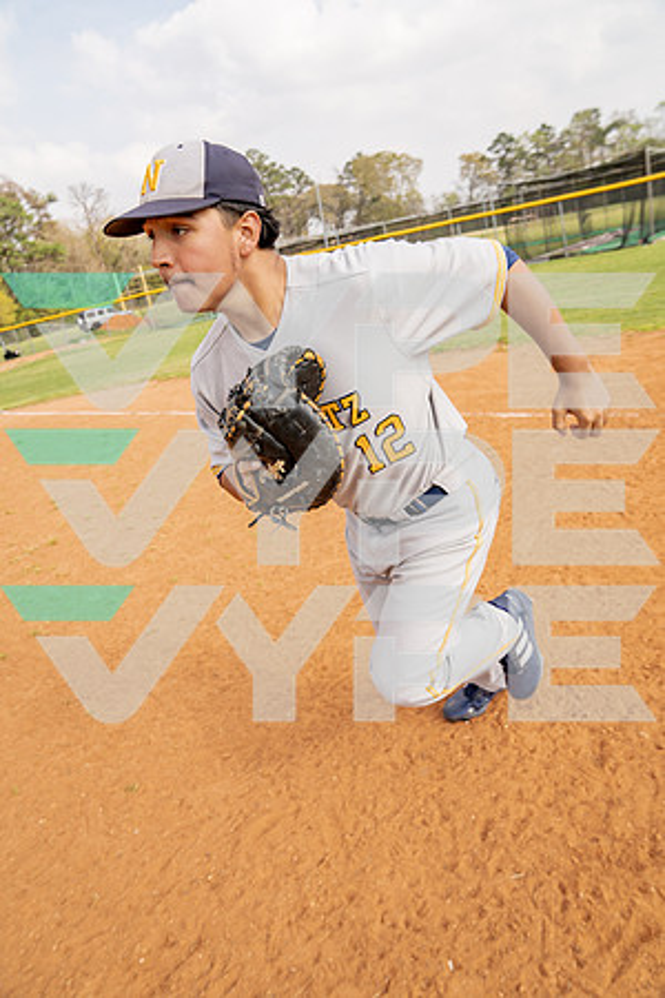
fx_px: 665
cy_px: 499
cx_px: 332
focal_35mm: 24
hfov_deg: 53.1
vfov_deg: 73.7
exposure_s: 1/640
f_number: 4.5
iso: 100
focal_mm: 24
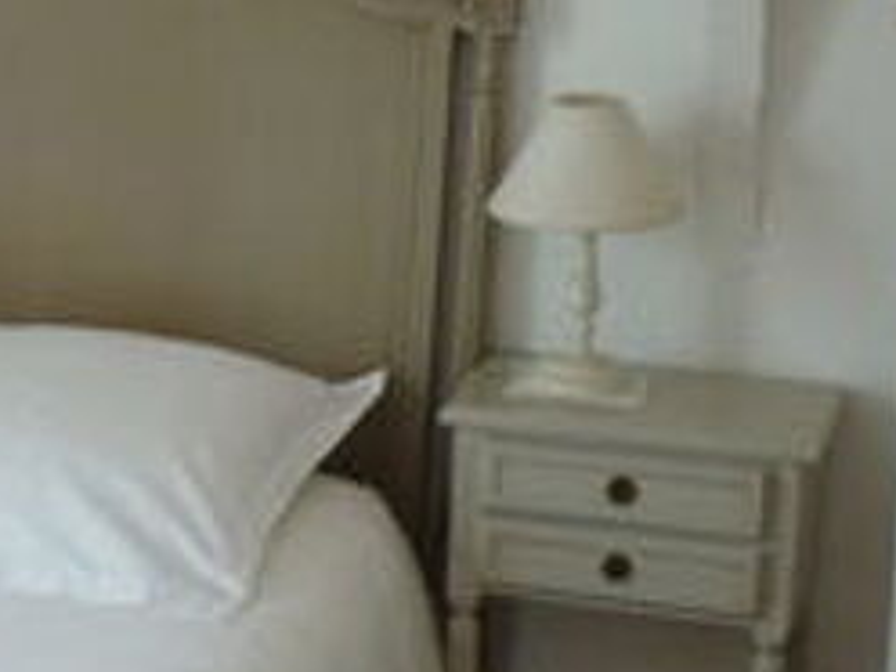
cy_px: 336
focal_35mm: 133
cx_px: -148
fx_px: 3443
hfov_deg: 14.4
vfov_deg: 11.1
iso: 125
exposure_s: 1/30
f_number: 2.8
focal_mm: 5.5
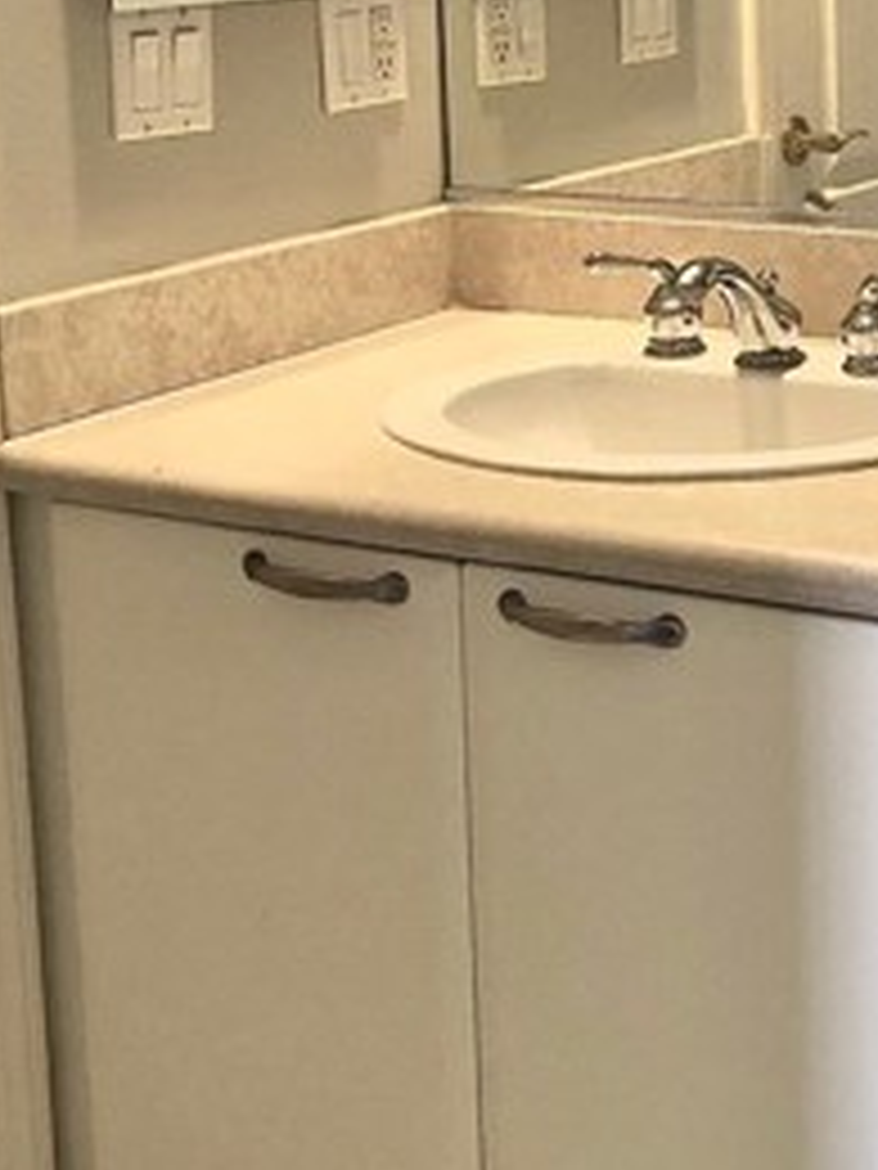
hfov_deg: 20.5
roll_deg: +0.9
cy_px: 207
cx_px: 910
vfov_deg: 27.5
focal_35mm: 69
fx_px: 2333
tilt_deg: -8.5
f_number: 1.8
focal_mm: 3.99
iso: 40
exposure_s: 1/20
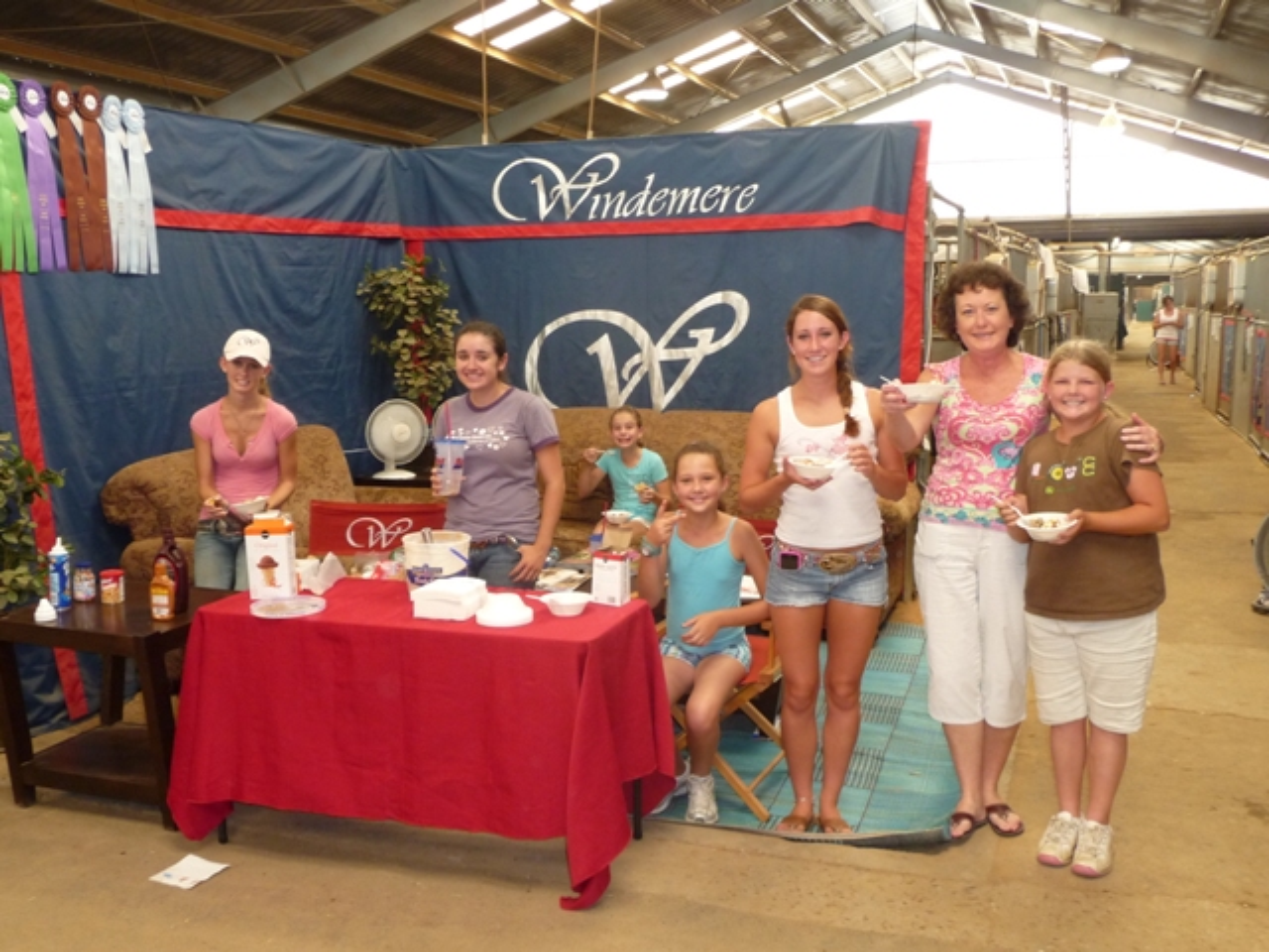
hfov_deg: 54.0
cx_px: 634
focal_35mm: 34
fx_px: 1246
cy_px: 476
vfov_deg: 41.8
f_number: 3.6
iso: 200
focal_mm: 5.6
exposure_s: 1/30
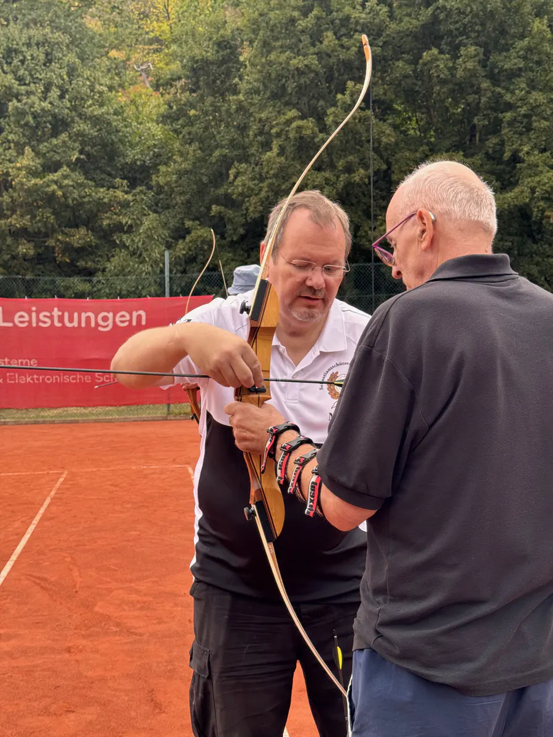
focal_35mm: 48
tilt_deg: -0.6
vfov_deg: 39.7
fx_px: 1022
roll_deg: -0.7
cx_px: 276
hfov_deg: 30.3
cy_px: 368
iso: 64
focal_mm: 6.76
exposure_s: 1/428
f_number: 1.78
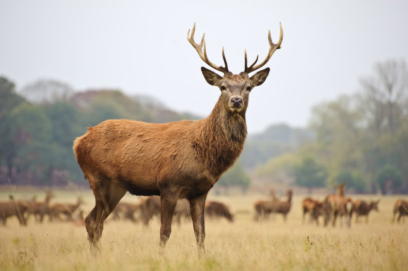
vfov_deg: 5.7
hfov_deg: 8.6
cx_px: 204
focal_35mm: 240
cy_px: 136
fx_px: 2718
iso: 500
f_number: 5.6
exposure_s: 1/125
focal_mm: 240
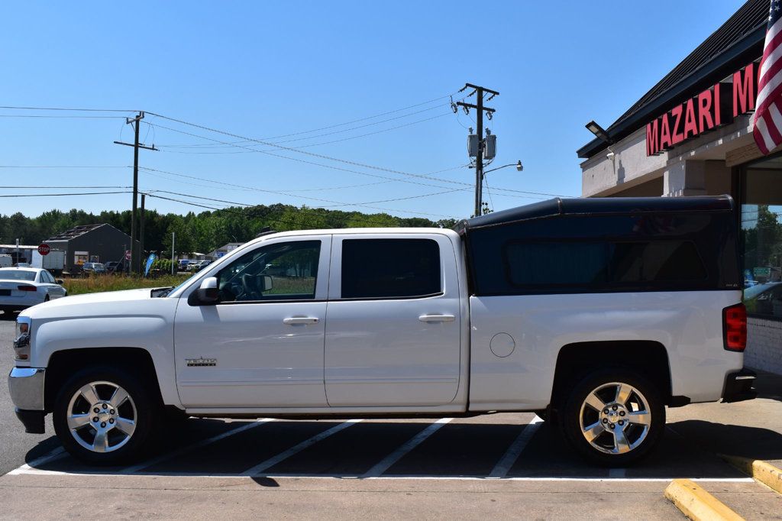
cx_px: 391
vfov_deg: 36.8
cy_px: 260
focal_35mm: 36
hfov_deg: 53.1
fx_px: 782
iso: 250
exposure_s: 1/500
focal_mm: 24
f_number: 11
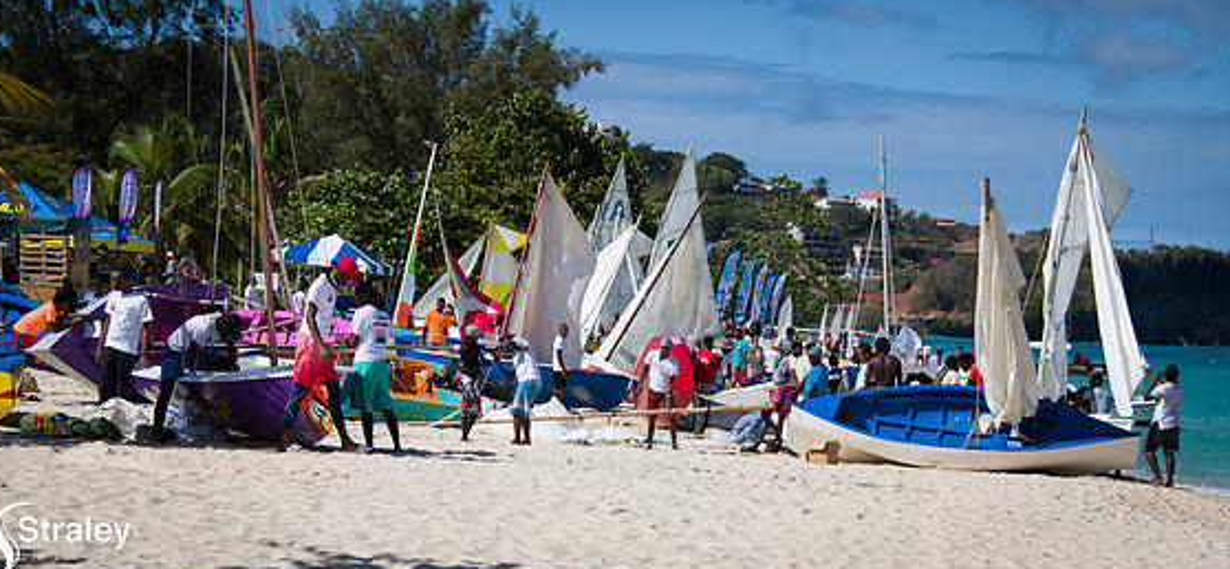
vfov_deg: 10.2
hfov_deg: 21.8
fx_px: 3194
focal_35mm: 102
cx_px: 606
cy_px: 420
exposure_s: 1/320
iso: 64
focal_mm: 90
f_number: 9
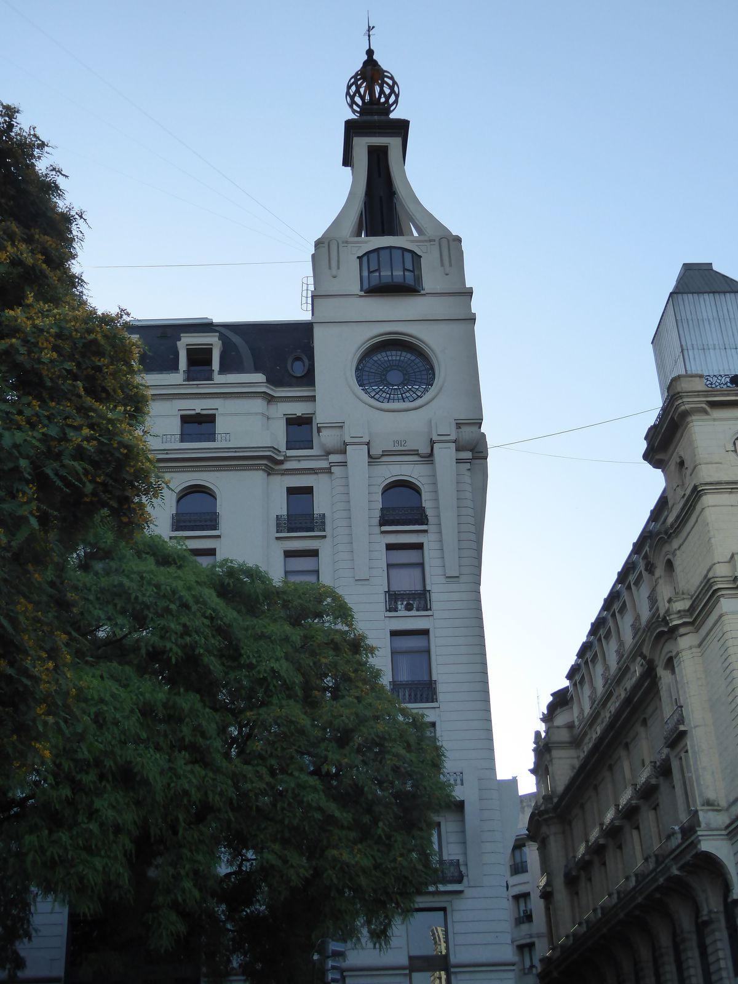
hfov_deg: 29.7
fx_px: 1393
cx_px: 369
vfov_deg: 38.9
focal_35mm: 49
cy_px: 492
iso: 160
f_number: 4
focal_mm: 8.4
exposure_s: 1/250
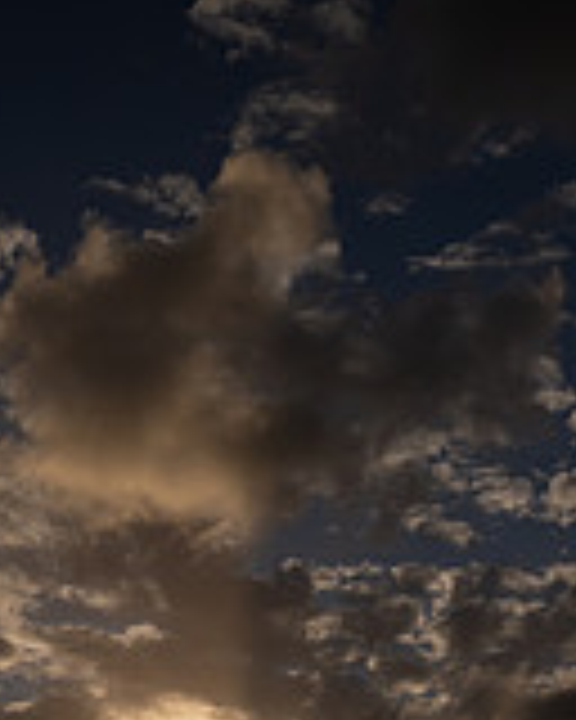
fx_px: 1683
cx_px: 63
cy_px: 918
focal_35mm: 79
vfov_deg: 21.9
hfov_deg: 19.1
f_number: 13
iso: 125
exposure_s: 1/400
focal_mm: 30
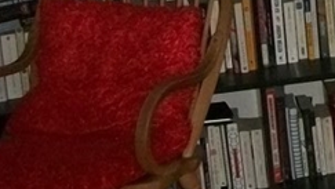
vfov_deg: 8.1
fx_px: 1306
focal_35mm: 147
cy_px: -101
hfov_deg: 12.6
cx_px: 689
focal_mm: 5.7
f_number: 2.9
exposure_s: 1/125
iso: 200
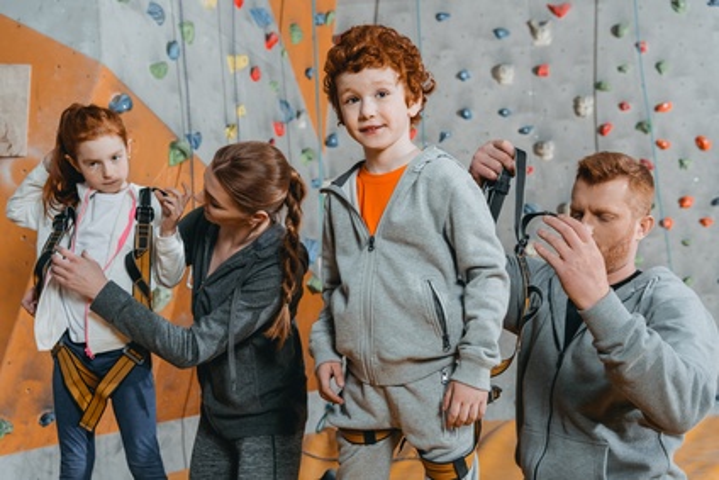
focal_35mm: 42
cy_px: 240
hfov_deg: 46.4
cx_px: 360
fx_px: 839
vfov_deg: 31.9
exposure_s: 1/125
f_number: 4.5
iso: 500
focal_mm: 42
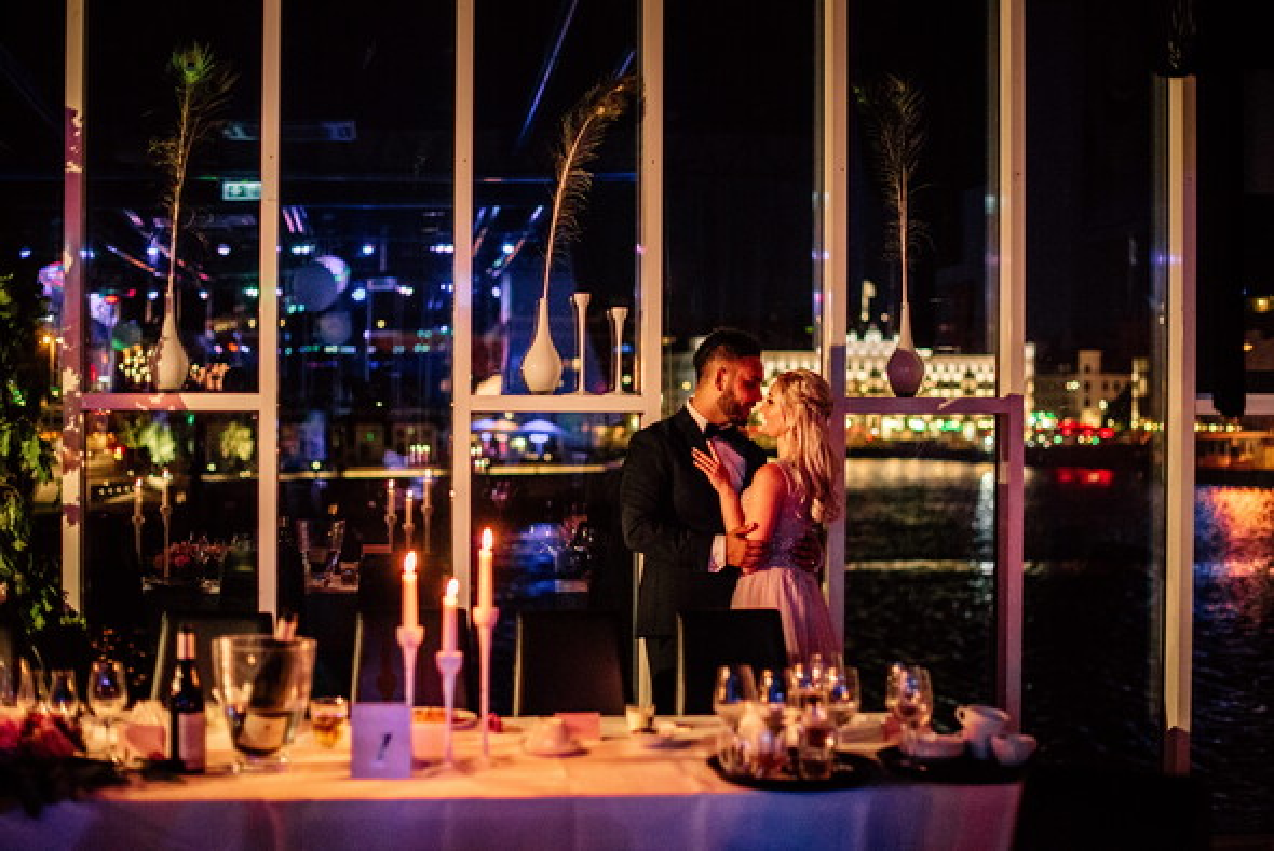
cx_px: 637
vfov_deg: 27.0
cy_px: 426
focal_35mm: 50
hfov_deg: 39.6
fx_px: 1770
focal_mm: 50
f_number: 1.8
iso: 4000
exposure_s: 1/250
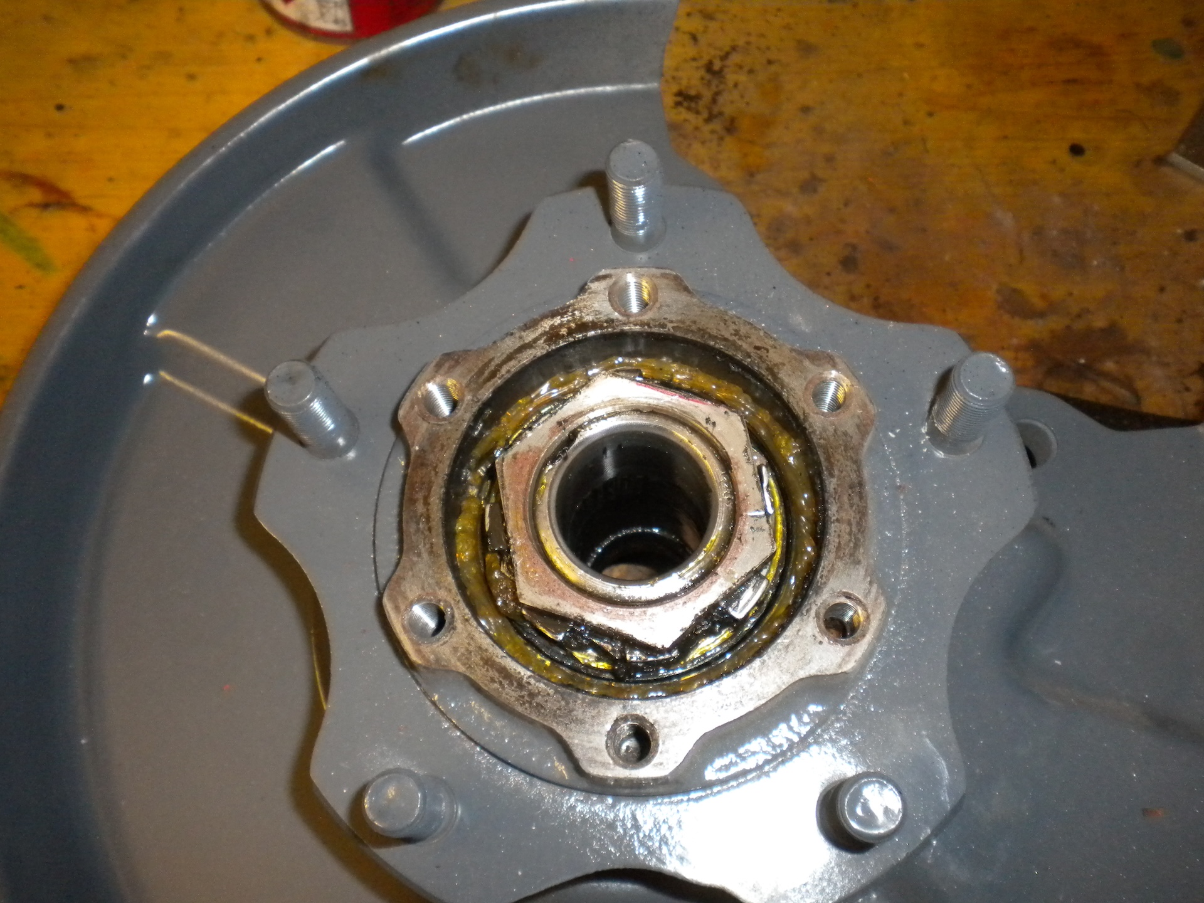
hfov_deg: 52.6
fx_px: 1217
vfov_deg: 40.7
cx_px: 602
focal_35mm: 35
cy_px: 452
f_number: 4.6
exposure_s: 1/30
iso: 400
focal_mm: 6.3
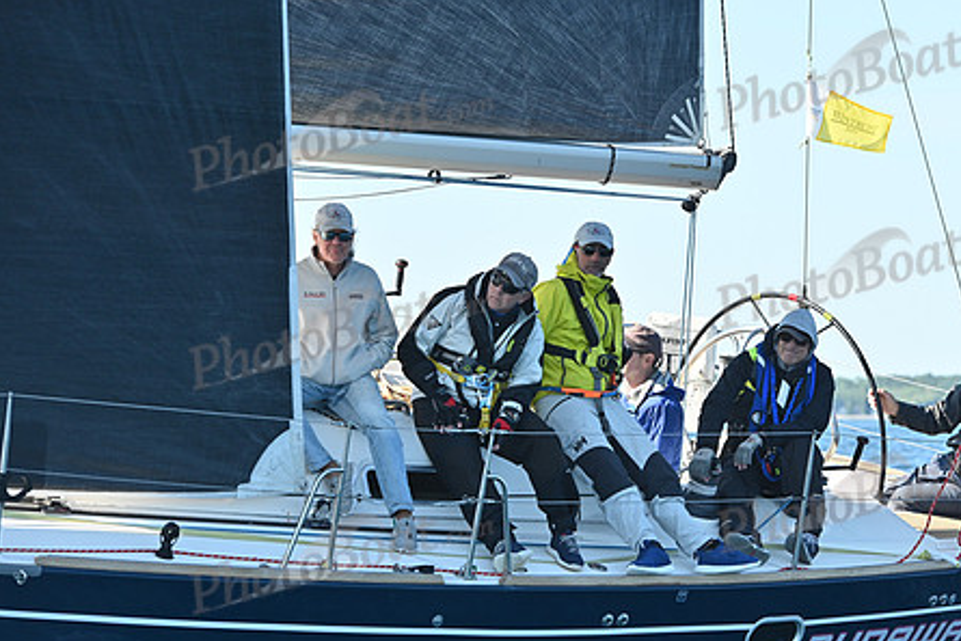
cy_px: 415
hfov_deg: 11.7
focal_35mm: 176
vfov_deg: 7.8
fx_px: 4699
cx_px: 607
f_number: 4.5
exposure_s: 1/1000
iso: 320
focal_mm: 135
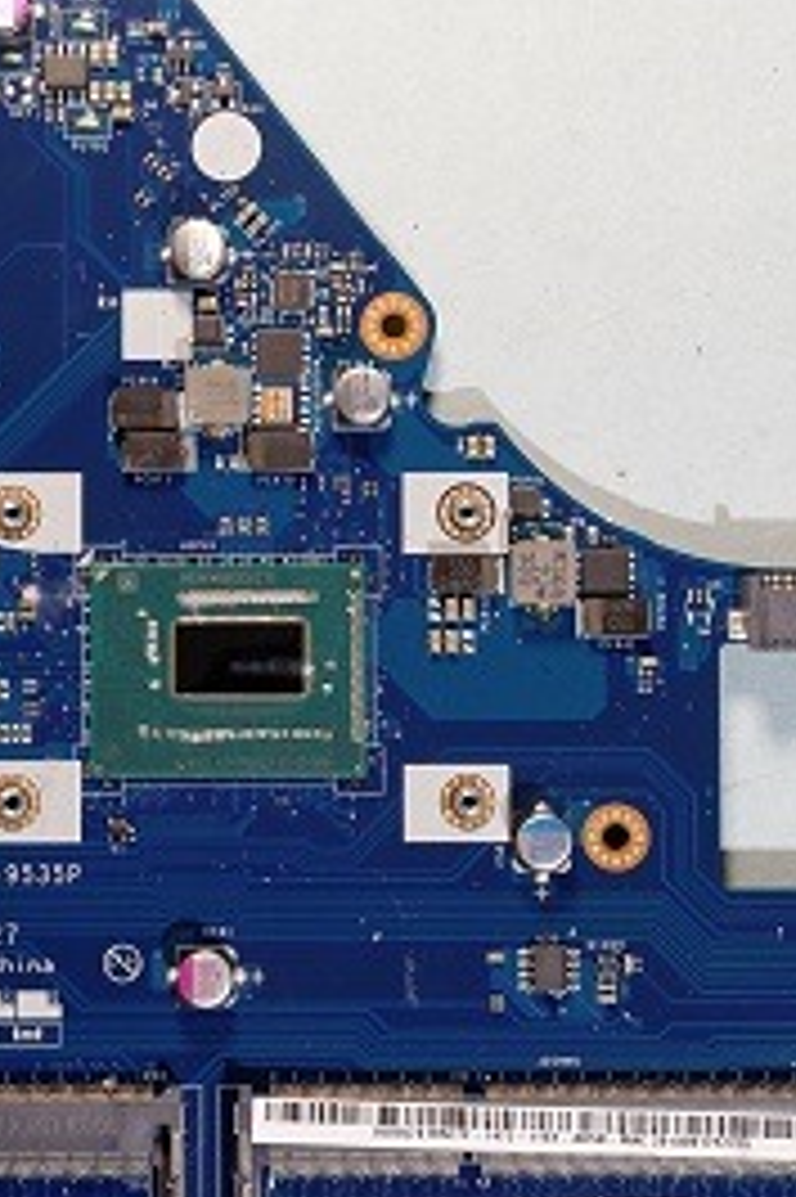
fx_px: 3088
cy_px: 684
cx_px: 274
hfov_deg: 14.7
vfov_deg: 21.9
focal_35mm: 93
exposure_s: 1/5
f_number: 8
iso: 100
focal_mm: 22
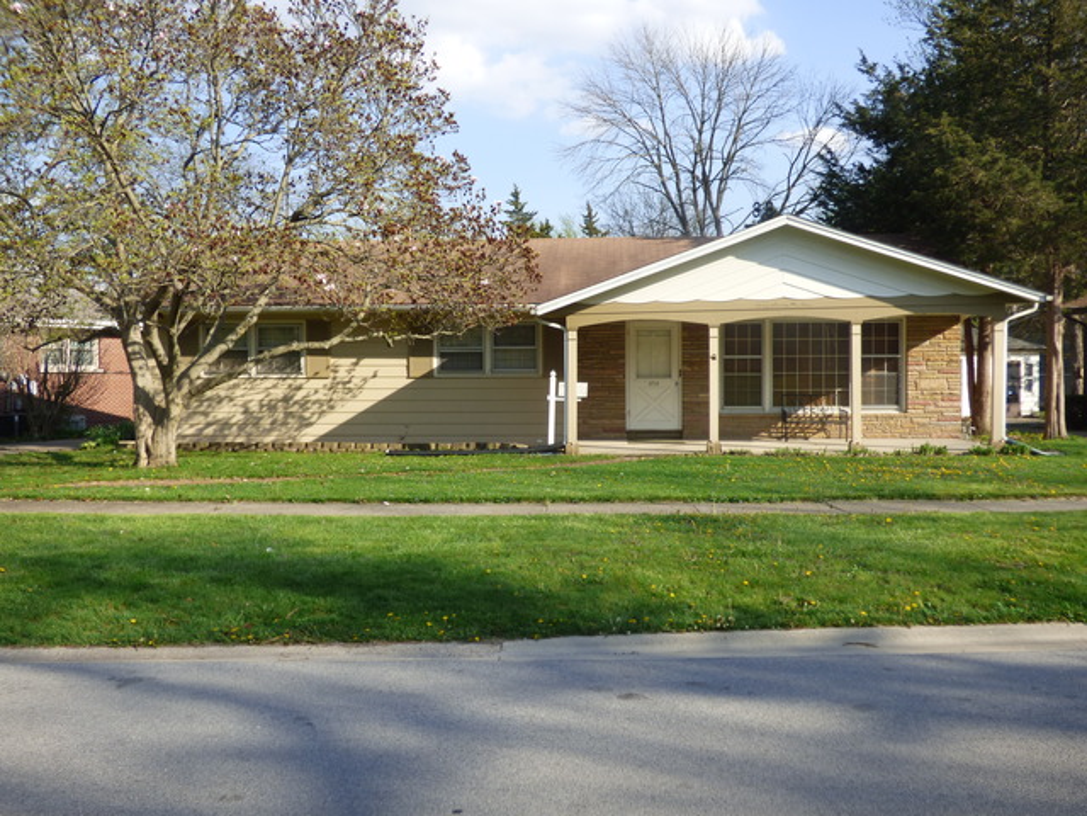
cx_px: 544
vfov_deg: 38.7
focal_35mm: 37
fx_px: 1162
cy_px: 408
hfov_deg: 50.1
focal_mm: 6.47
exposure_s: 1/640
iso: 100
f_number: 3.5
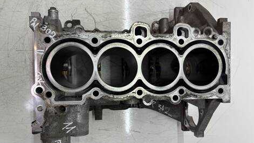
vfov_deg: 40.1
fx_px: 195
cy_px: 84
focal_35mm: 29
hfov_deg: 66.1
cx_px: 129
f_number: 1.6
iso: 32
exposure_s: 1/112
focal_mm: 5.96
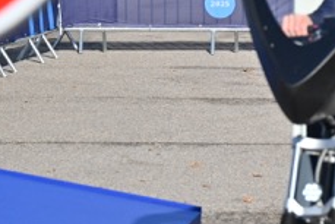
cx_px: 430
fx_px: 3641
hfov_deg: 5.2
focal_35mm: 391
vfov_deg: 3.5
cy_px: 99
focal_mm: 140
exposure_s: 1/2500
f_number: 7.1
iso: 640
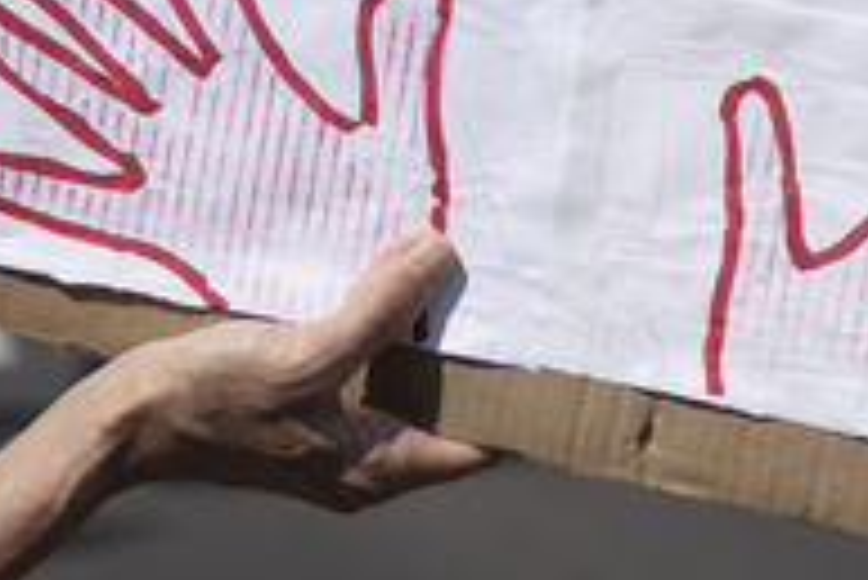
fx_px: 4488
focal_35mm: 186
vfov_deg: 7.1
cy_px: -645
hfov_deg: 11.0
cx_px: 589
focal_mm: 35
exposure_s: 1/26000
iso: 400
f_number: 2
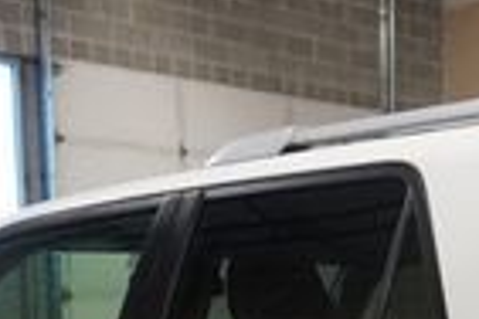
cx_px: 564
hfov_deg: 17.9
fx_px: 1450
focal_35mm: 109
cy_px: 597
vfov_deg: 11.5
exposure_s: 1/160
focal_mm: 16
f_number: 4
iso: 1600
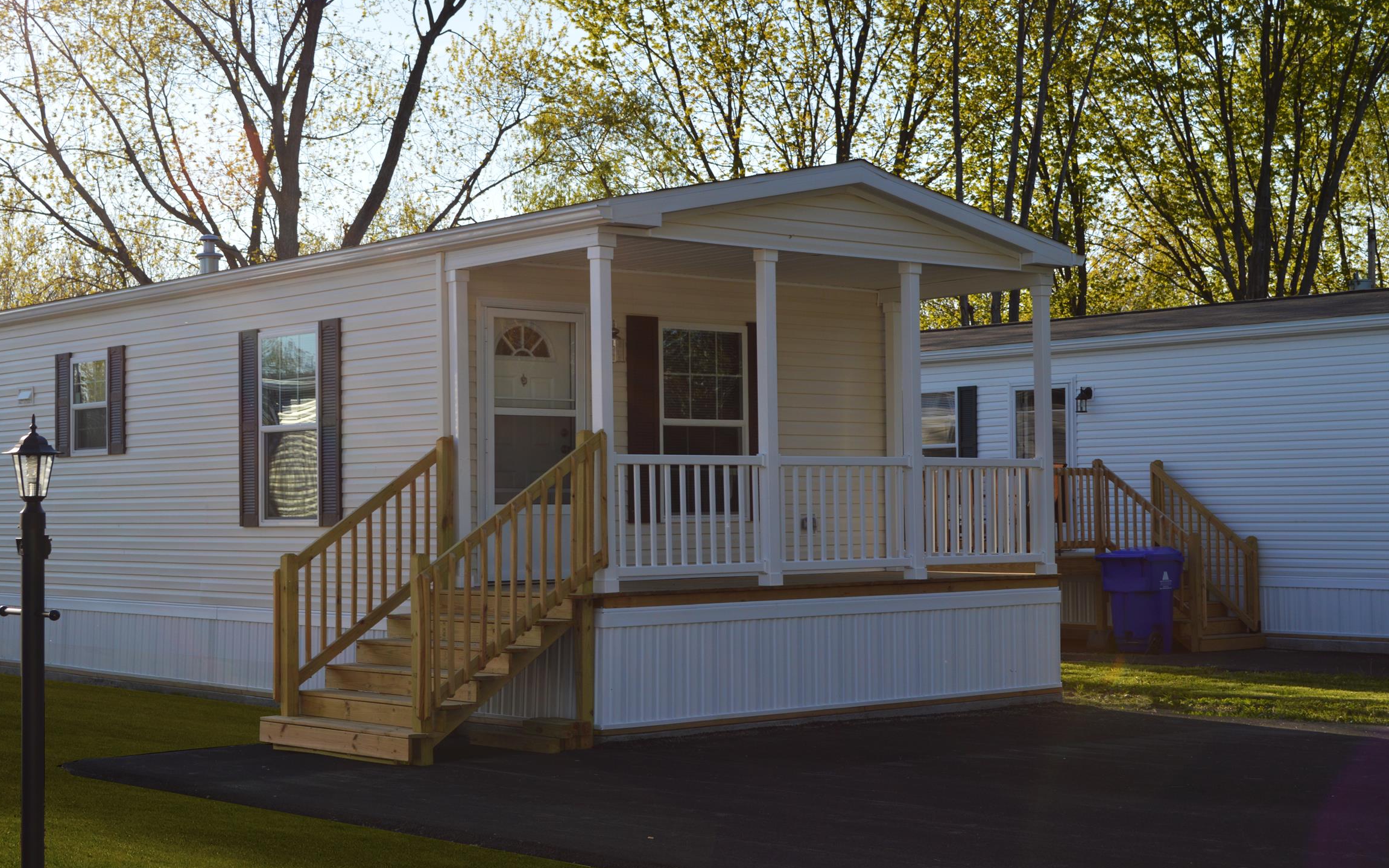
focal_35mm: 56
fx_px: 2120
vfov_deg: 23.1
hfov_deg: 36.3
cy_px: 415
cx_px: 684
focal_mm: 36
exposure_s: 1/200
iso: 100
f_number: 7.1
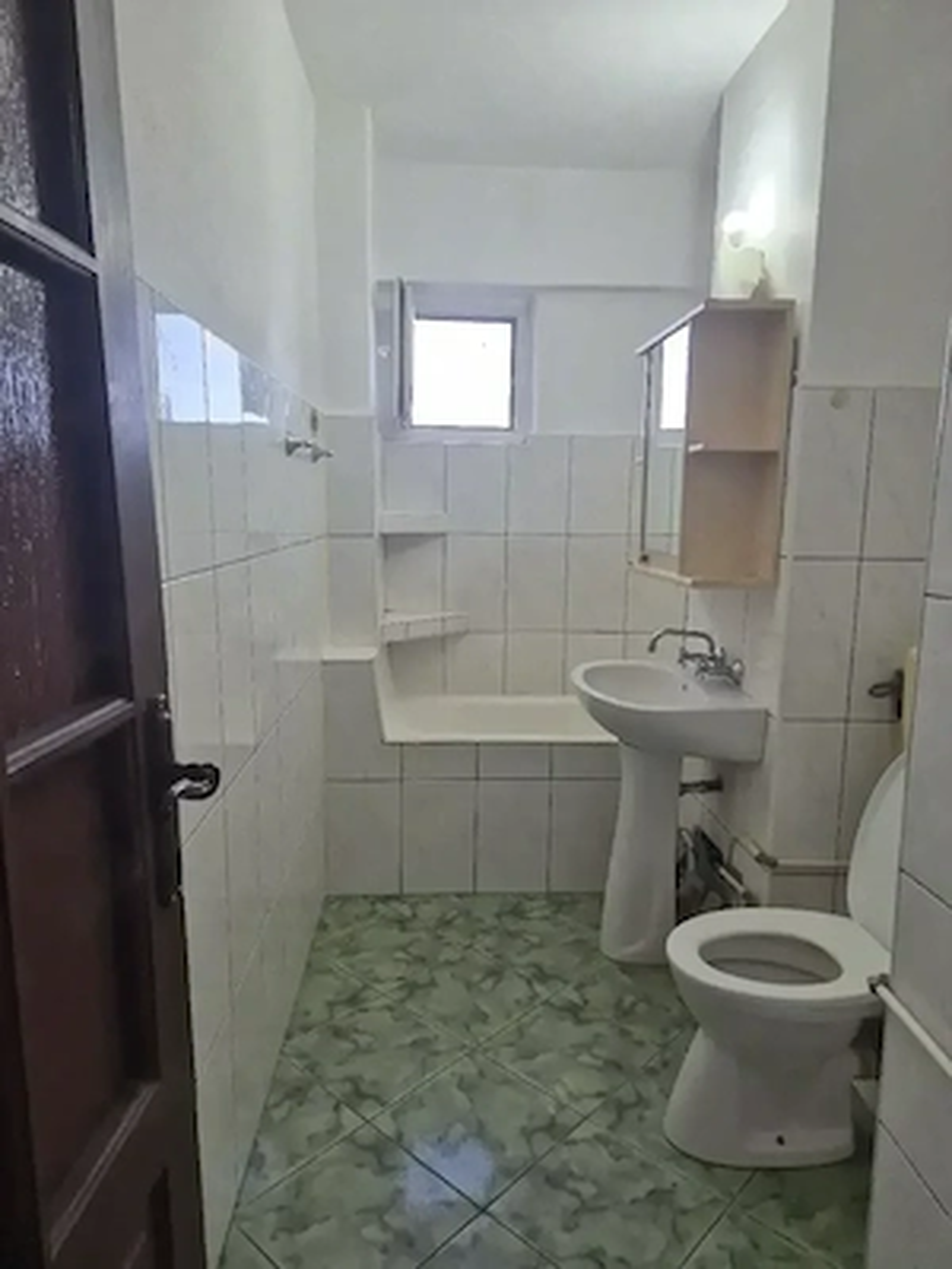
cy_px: 634
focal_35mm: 23
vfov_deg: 73.9
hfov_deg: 58.9
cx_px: 476
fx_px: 843
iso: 80
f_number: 1.8
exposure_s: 1/100
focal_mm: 5.4
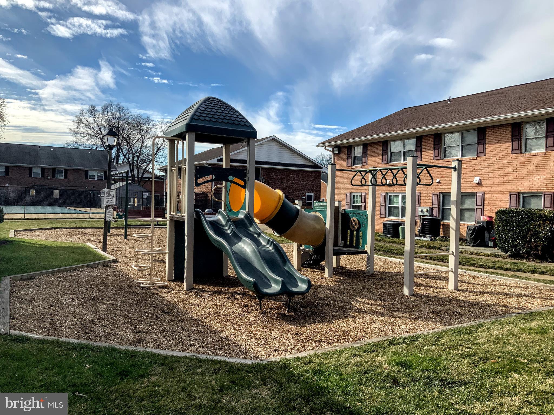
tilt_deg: +0.3
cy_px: 208
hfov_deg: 61.7
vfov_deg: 48.2
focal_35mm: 29
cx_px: 277
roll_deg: -1.4
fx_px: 464
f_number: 1.8
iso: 16
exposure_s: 1/2058
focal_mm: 3
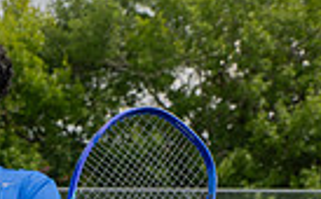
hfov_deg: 12.9
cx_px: 7
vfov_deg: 7.6
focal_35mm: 161
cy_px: 478
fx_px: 1406
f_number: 7.1
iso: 100
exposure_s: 1/320
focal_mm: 48
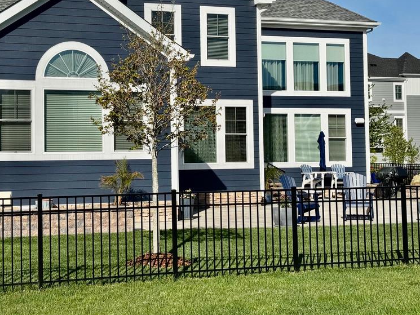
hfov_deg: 29.2
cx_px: 149
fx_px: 801
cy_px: 124
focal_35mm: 66
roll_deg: +0.5
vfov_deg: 22.2
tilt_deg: +1.4
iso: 64
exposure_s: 1/9009
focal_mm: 6.76
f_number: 1.78
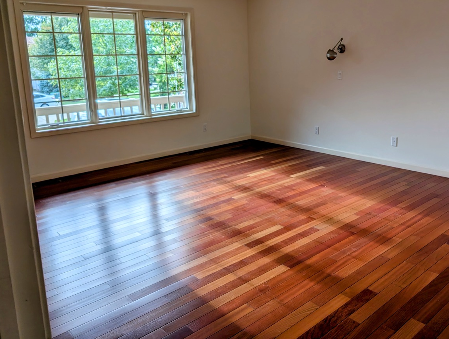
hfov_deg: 59.2
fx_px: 390
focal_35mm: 30
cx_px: 278
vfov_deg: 46.5
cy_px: 128
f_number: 1.68
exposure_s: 1/604
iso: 20
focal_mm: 6.9
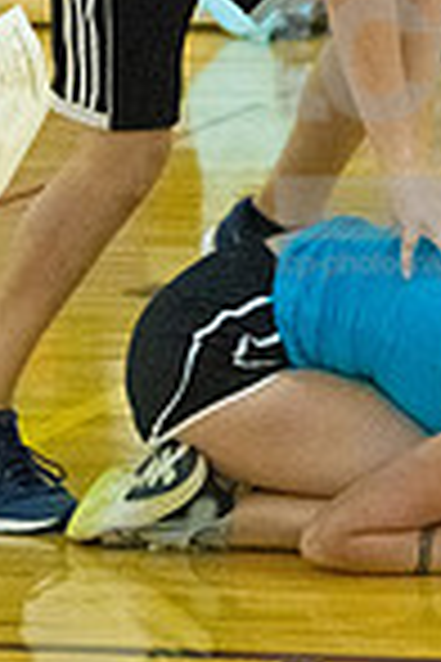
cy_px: 119
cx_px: 414
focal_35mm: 375
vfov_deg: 5.5
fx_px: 6890
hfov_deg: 3.7
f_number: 4.5
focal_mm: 95
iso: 6400
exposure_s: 1/640
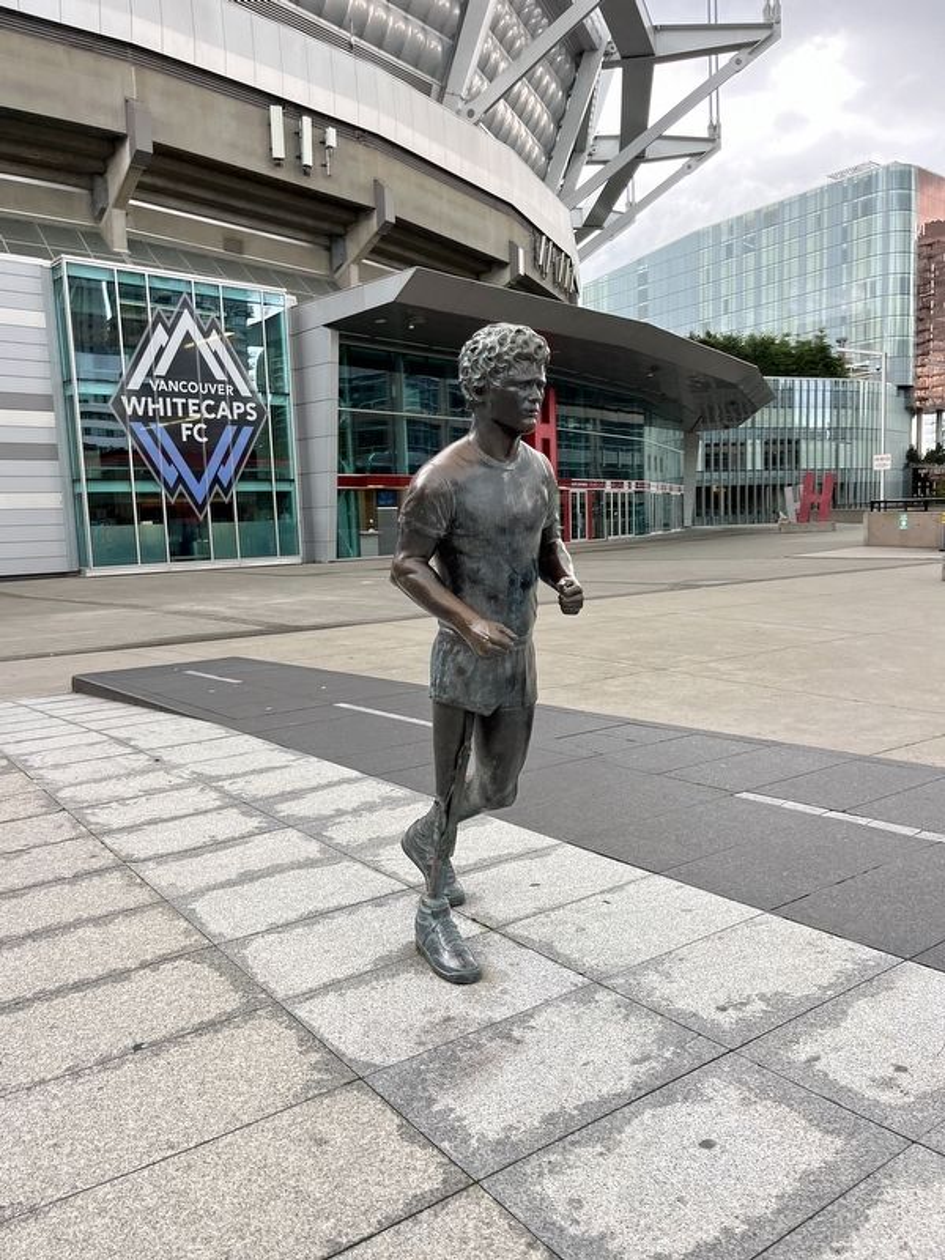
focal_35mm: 26
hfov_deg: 53.1
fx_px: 946
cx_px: 472
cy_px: 630
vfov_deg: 67.3
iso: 64
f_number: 1.6
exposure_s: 1/162
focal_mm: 5.1
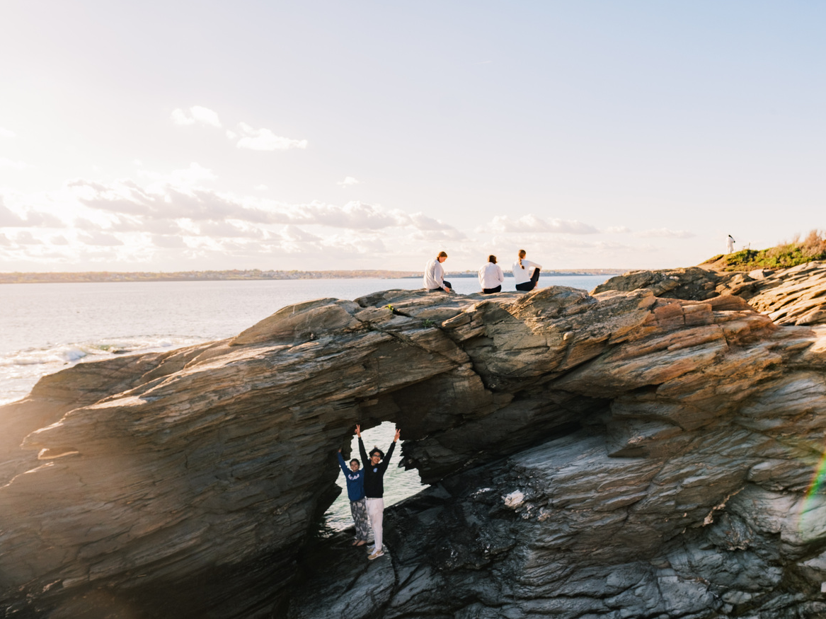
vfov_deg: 51.3
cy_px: 302
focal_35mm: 27
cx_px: 479
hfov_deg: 64.9
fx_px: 644
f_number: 7.1
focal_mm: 16
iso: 320
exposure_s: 1/220
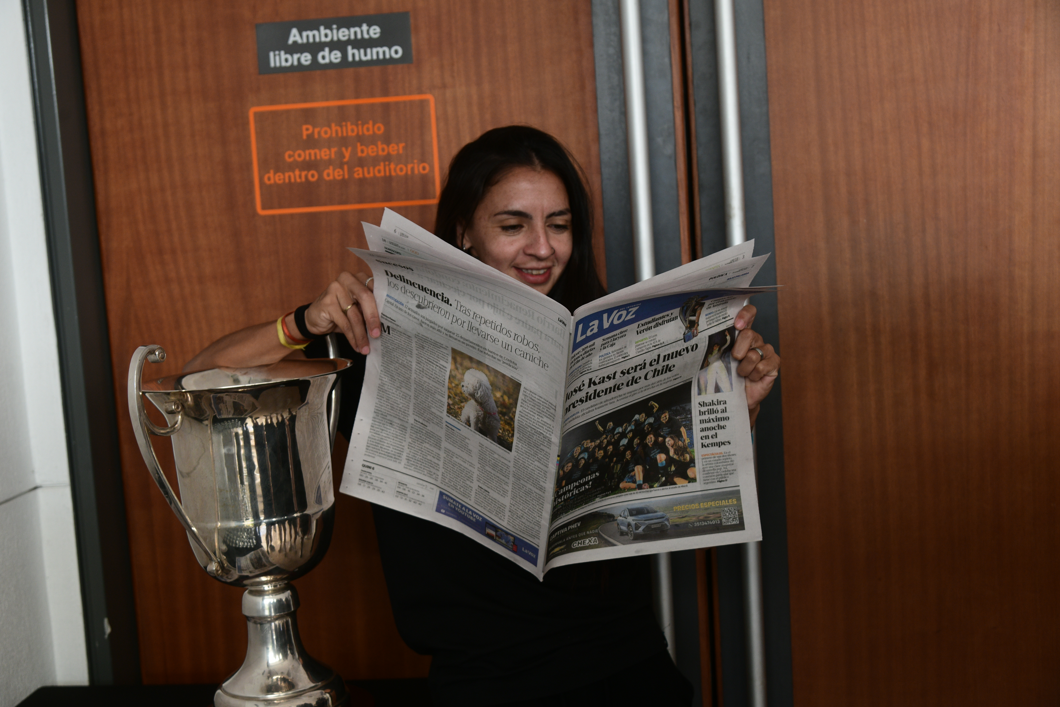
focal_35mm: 46
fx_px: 1354
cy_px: 354
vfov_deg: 29.2
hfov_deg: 42.7
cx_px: 530
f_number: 5
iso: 640
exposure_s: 1/160
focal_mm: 46
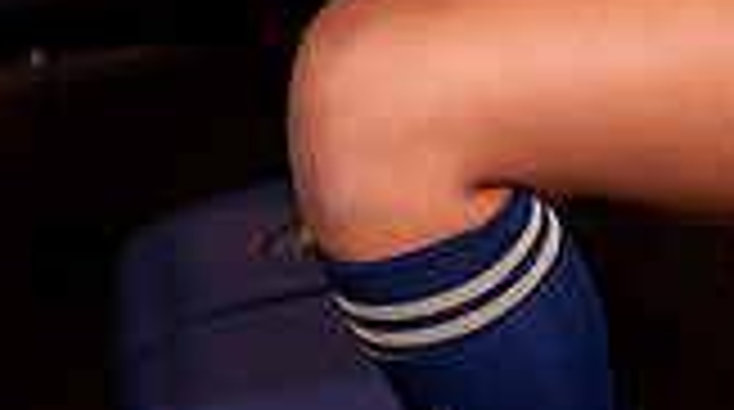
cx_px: 635
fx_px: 2817
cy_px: -527
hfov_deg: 14.7
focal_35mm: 145
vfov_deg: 7.8
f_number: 4
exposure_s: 1/250
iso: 500
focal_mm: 50
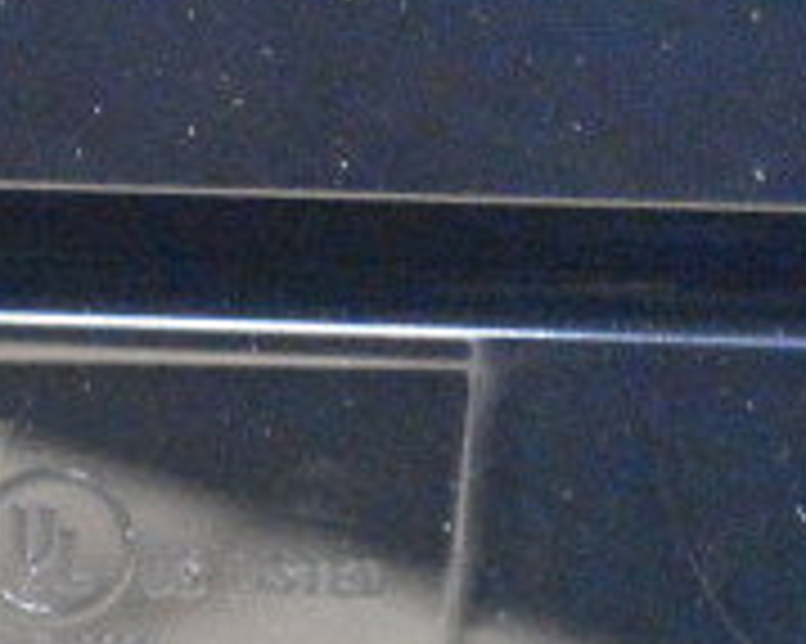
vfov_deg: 5.8
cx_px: -392
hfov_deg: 7.2
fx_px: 6309
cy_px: 777
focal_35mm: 265
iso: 25600
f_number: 5.6
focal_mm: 55
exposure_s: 1/30
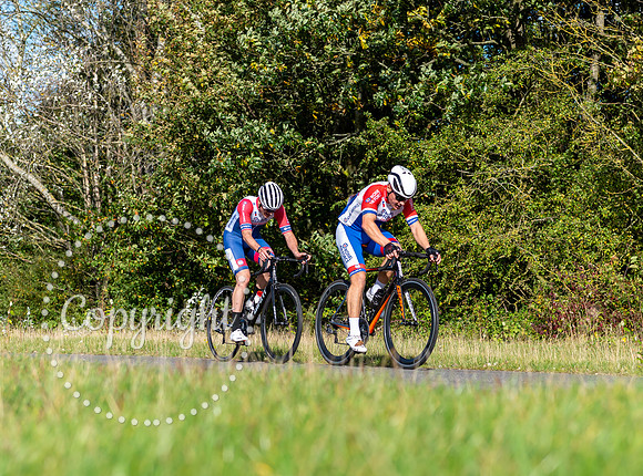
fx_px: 1740
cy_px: 243
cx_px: 379
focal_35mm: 94
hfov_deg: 20.9
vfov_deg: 15.6
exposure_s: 1/2000
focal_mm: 62
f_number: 3.5
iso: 200
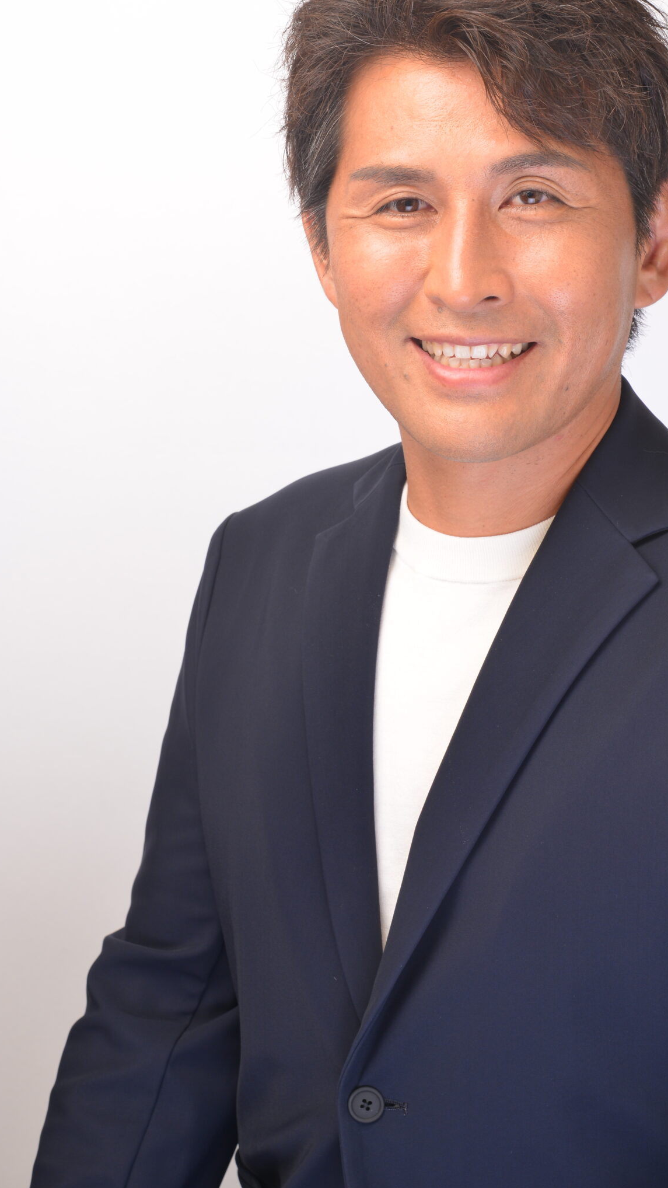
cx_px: 482
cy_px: 457
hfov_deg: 13.9
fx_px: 2739
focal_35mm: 87
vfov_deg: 24.4
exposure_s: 1/100
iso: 250
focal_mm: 66
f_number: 11
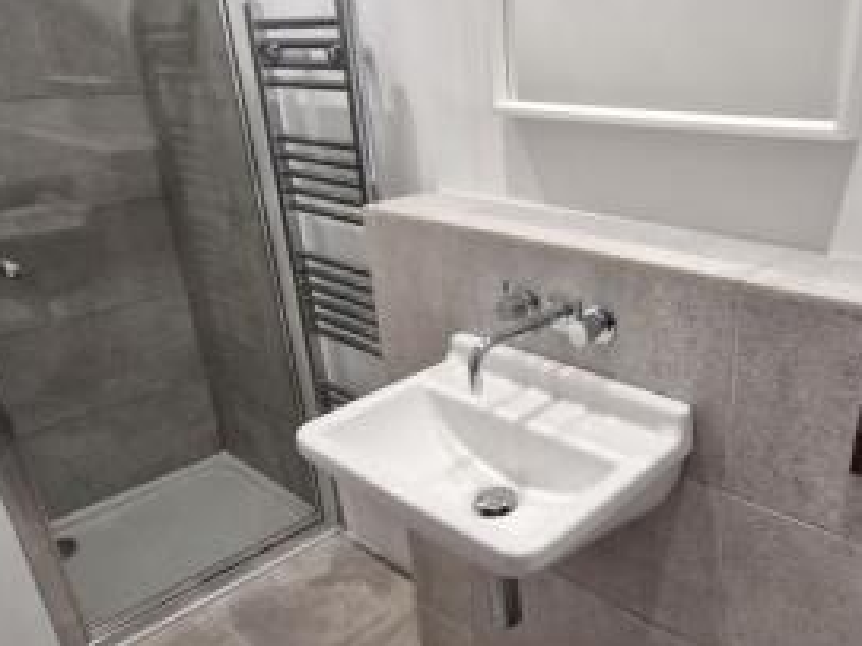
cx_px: 606
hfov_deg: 61.2
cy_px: 361
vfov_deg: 49.6
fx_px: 697
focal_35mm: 28
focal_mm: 1.74
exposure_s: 1/50
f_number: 2.2
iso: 100
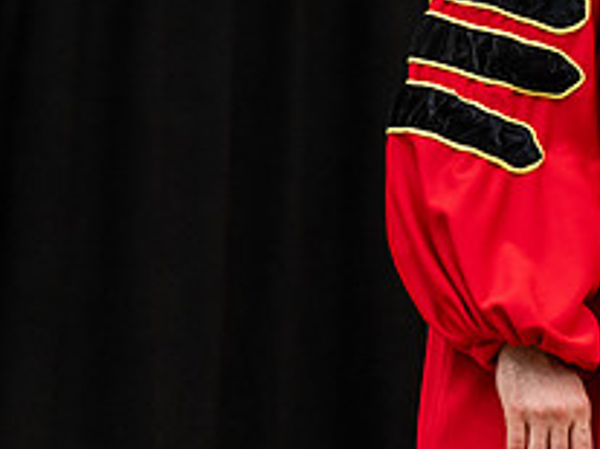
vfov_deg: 6.0
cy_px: 36
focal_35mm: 248
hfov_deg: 7.9
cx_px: 806
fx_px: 4296
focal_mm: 92
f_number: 3.5
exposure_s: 1/200
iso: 1600
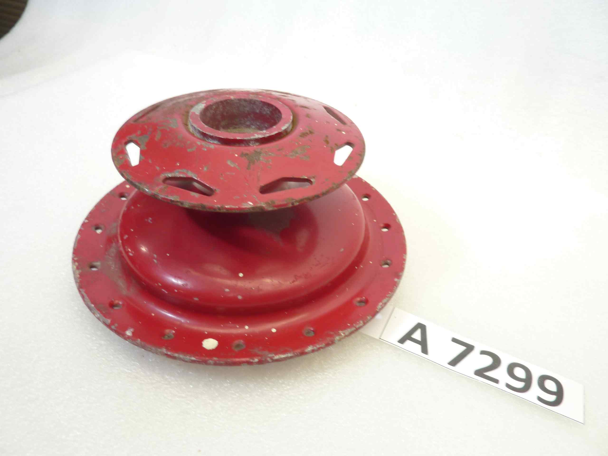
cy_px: 228
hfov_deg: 69.4
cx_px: 304
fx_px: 439
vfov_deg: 54.9
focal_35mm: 25
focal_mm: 4.1
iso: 80
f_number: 3.3
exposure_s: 1/15
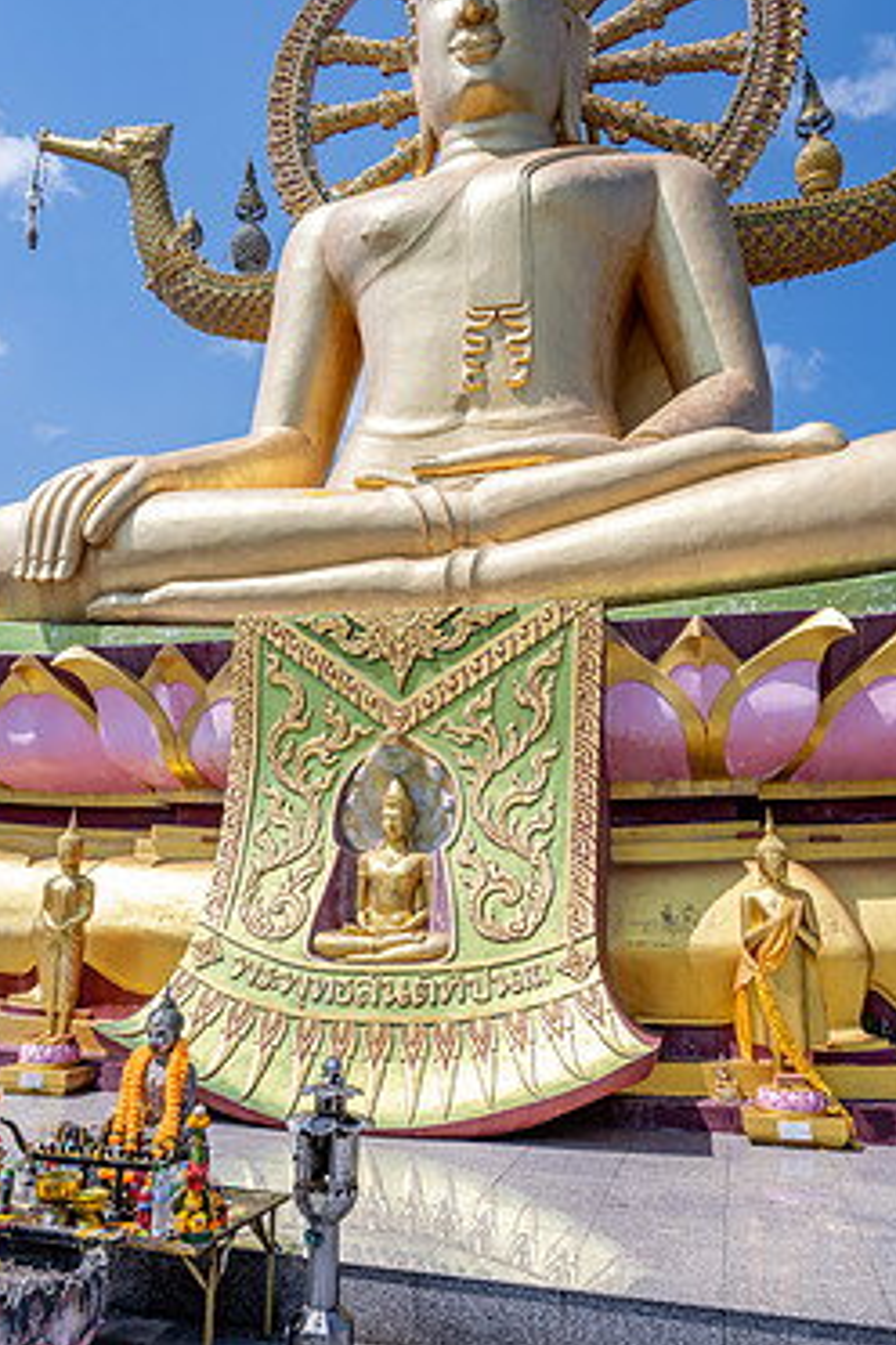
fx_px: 1083
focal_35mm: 29
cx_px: 383
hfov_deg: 44.8
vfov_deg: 63.7
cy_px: 669
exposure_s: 1/320
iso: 64
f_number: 8
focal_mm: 24
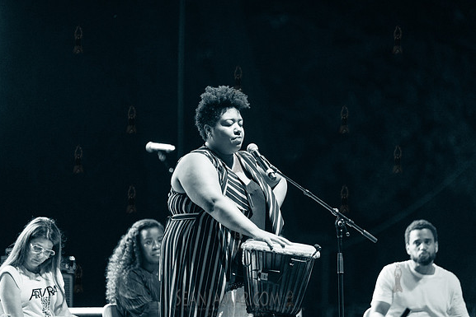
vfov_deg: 6.8
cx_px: 238
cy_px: 158
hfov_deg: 10.2
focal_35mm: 201
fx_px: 2658
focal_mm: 200
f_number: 2.8
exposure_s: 1/320
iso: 3200
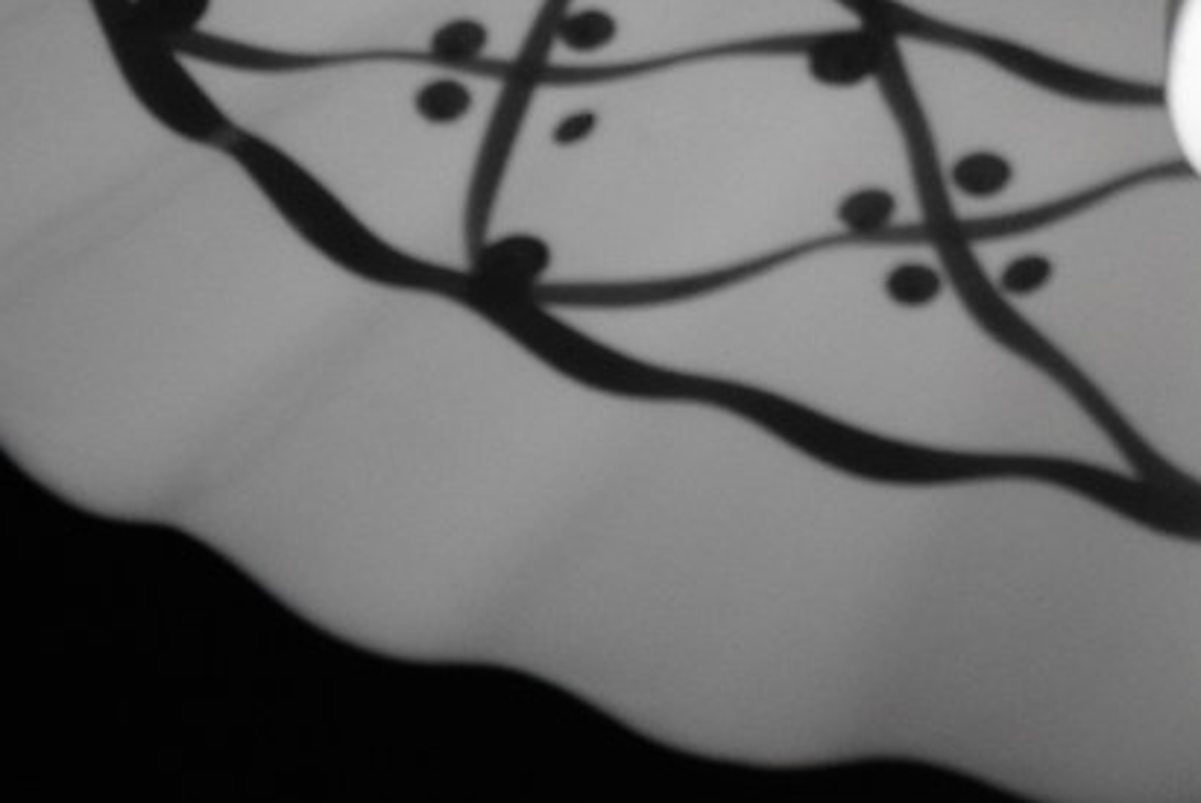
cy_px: -378
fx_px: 30744
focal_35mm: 921
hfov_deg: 2.2
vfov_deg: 1.5
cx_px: 1611
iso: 400
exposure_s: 1/250
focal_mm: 105
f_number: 8
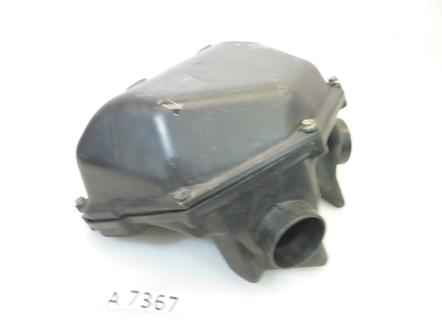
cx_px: 221
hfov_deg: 69.4
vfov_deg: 54.9
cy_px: 166
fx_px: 319
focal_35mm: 25
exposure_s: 1/8
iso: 125
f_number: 3.3
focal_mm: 4.1
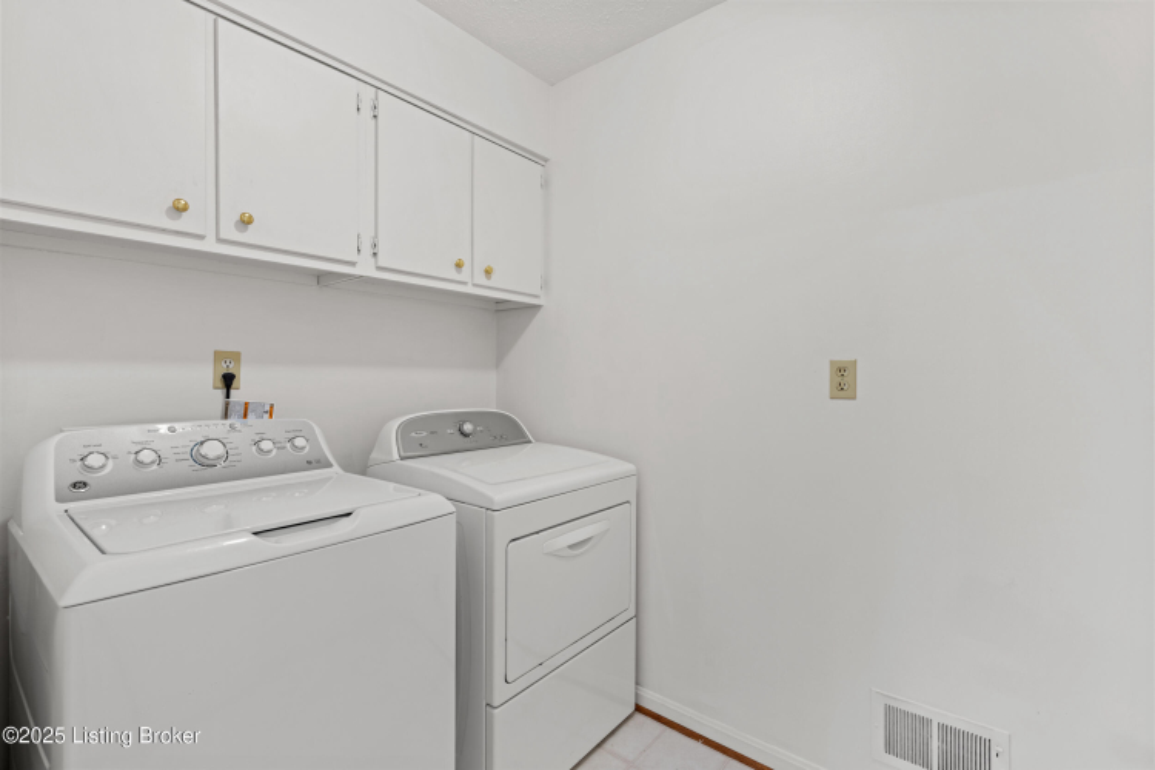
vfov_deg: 73.7
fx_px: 513
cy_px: 385
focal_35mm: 16
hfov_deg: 96.7
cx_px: 578
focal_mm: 16
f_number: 11
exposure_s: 1/1.25
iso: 400
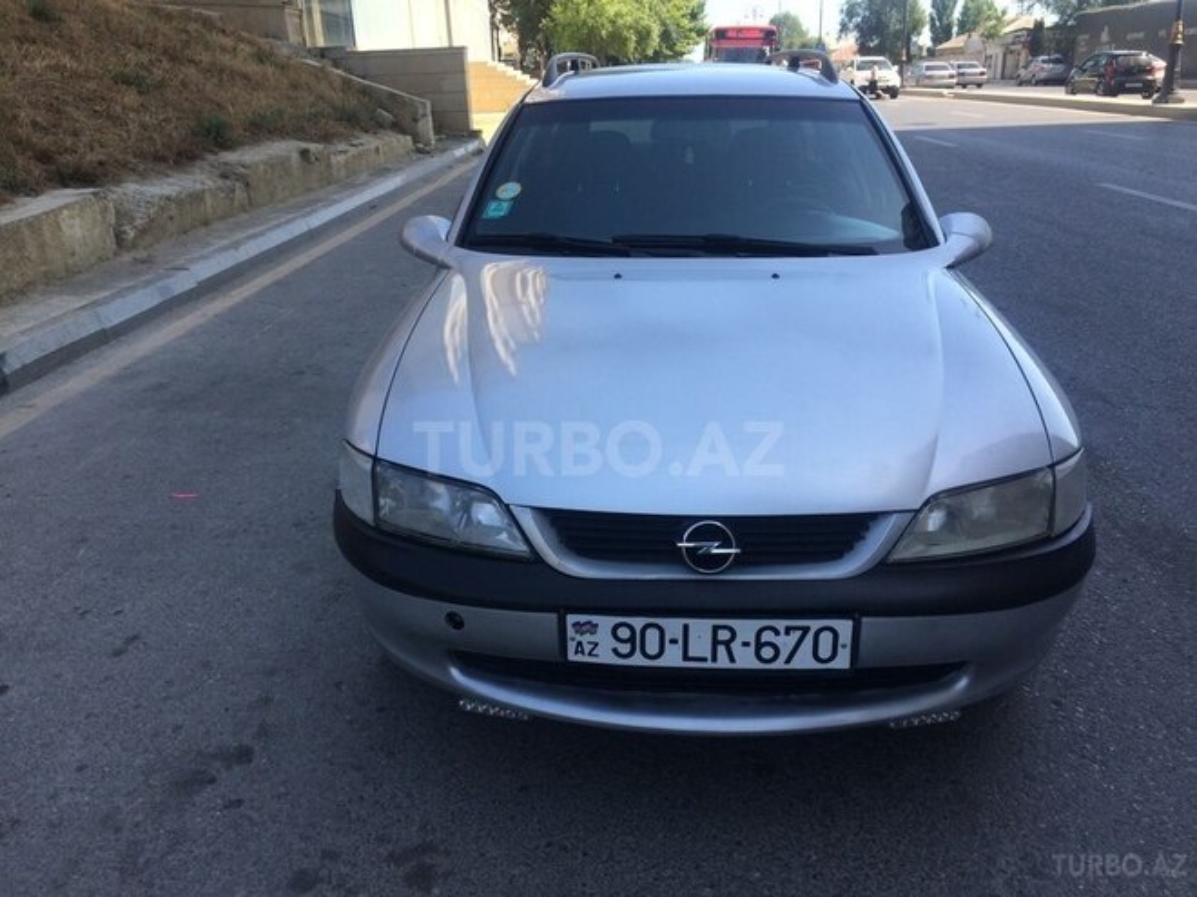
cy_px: 448
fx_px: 1003
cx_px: 598
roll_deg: +4.1
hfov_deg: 61.7
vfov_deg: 48.2
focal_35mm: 29
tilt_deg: -20.9
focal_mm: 4.15
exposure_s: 1/805
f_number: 2.2
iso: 32
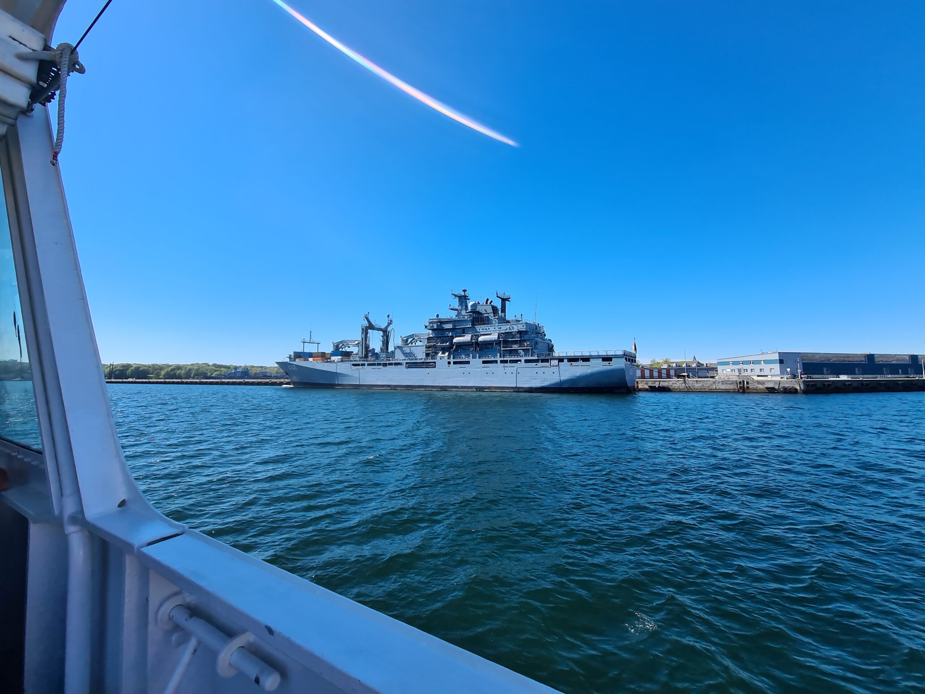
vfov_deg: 89.9
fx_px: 347
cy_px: 347
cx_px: 462
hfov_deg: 106.2
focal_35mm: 13
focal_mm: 2.2
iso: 50
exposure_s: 1/1360
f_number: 2.2
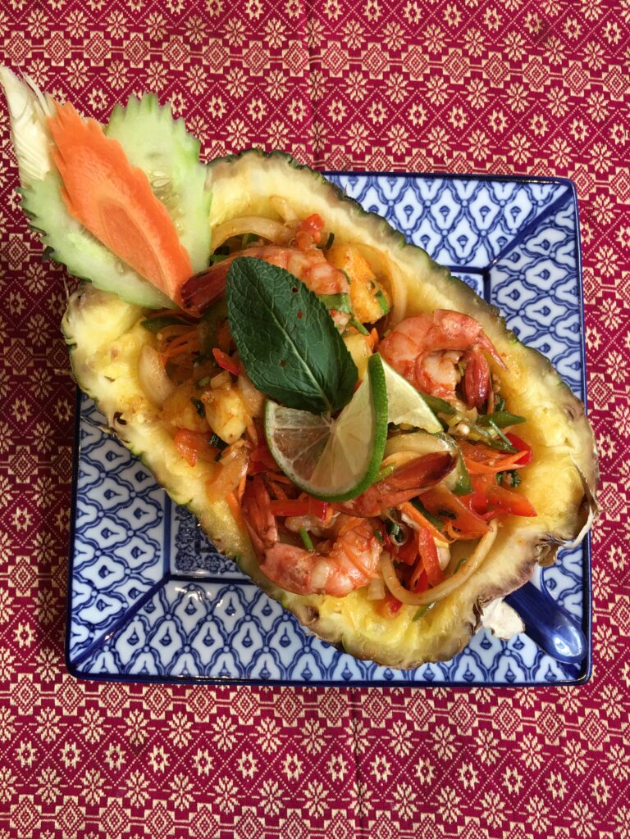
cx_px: 315
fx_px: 704
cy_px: 420
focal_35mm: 29
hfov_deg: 48.2
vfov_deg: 61.7
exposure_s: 1/33
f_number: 2.2
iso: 32
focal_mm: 4.15
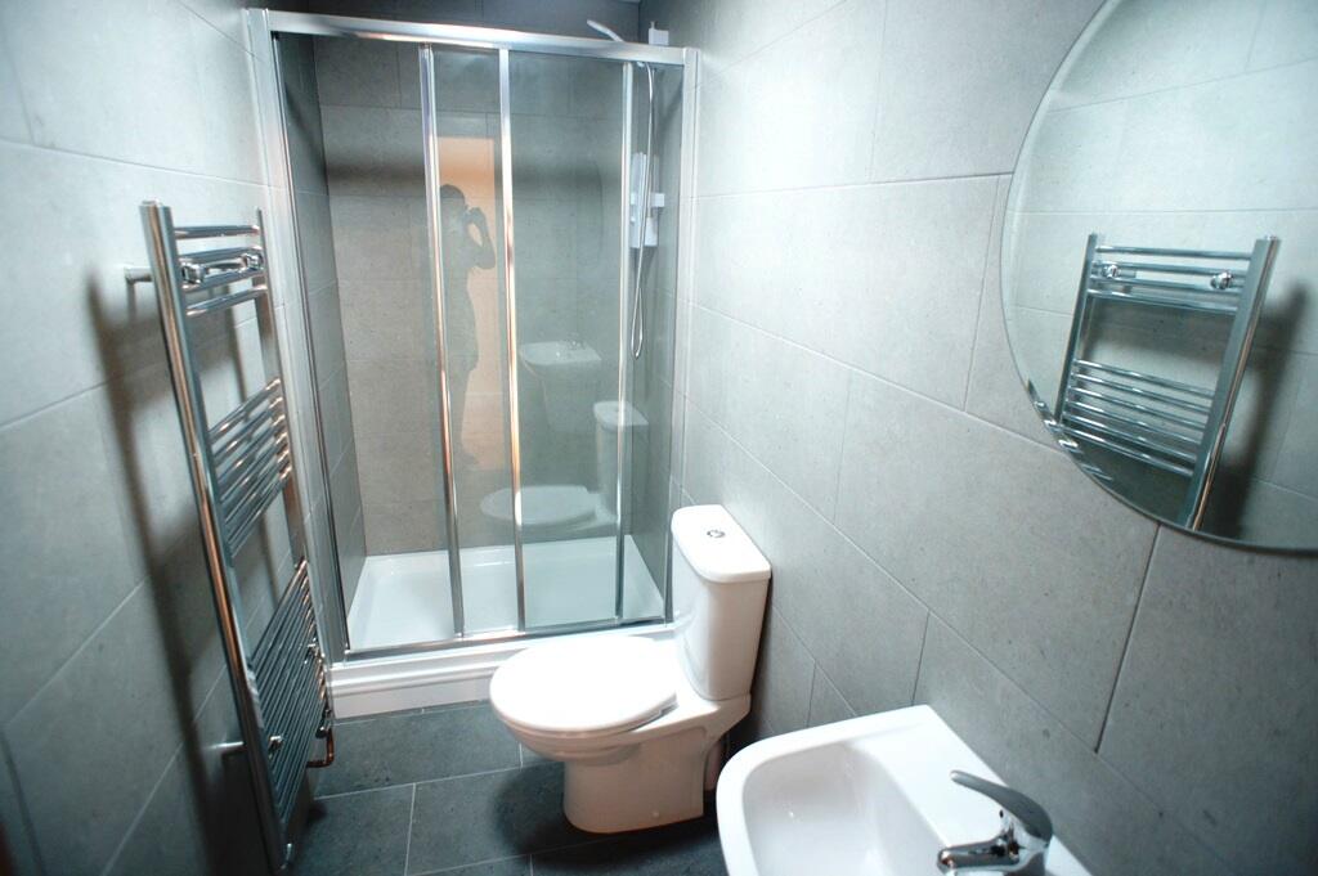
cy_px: 438
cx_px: 659
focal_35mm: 24
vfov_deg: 53.1
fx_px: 878
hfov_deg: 73.8
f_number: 2.8
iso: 320
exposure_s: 1/30
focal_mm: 16
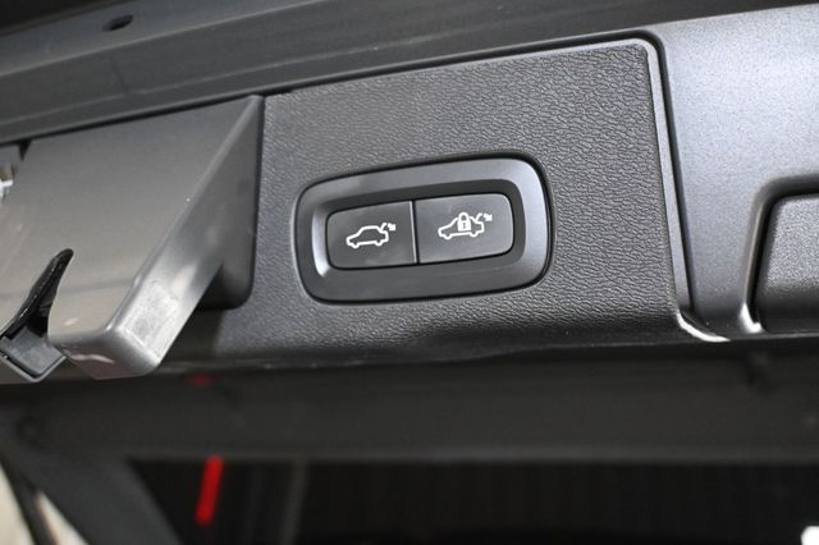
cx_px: 410
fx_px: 682
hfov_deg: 62.0
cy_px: 272
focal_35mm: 30
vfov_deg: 43.6
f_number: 3.8
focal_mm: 20
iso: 3200
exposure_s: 1/80
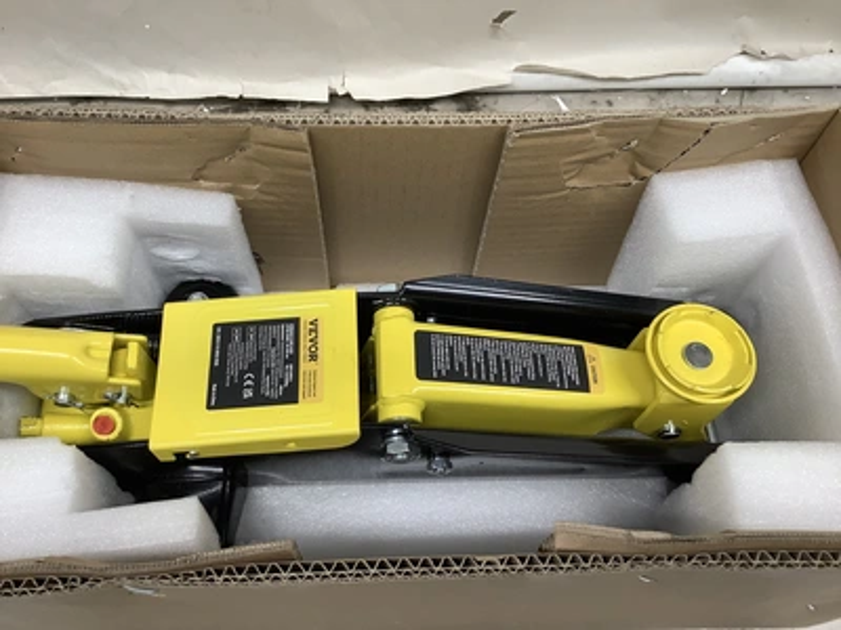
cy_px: 315
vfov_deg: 45.4
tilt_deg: -61.5
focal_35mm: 31
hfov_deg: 58.4
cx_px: 420
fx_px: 753
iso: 64
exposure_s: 1/100
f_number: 2.4
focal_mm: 3.3
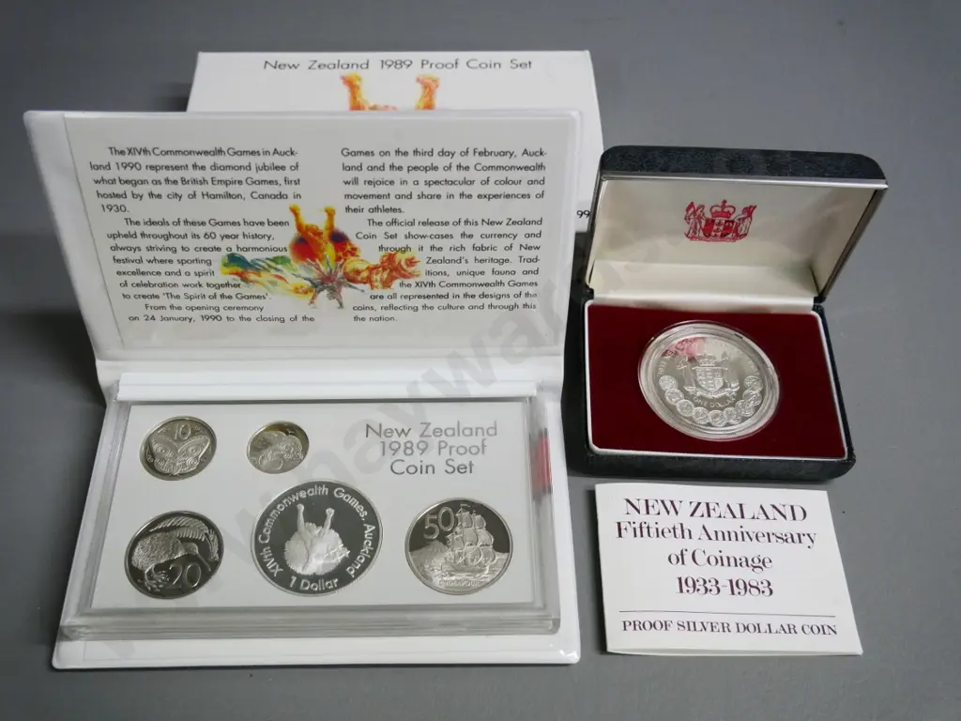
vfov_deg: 39.7
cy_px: 360
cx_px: 480
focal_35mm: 36
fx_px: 999
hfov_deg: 51.4
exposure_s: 1/320
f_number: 5
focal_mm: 18
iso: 3200
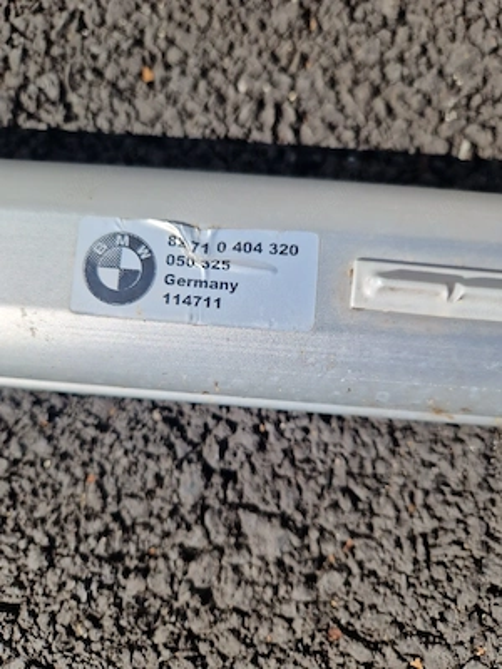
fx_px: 445
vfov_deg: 73.9
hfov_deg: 58.9
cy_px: 334
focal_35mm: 23
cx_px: 251
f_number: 1.8
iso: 50
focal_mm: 5.4
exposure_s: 1/1429
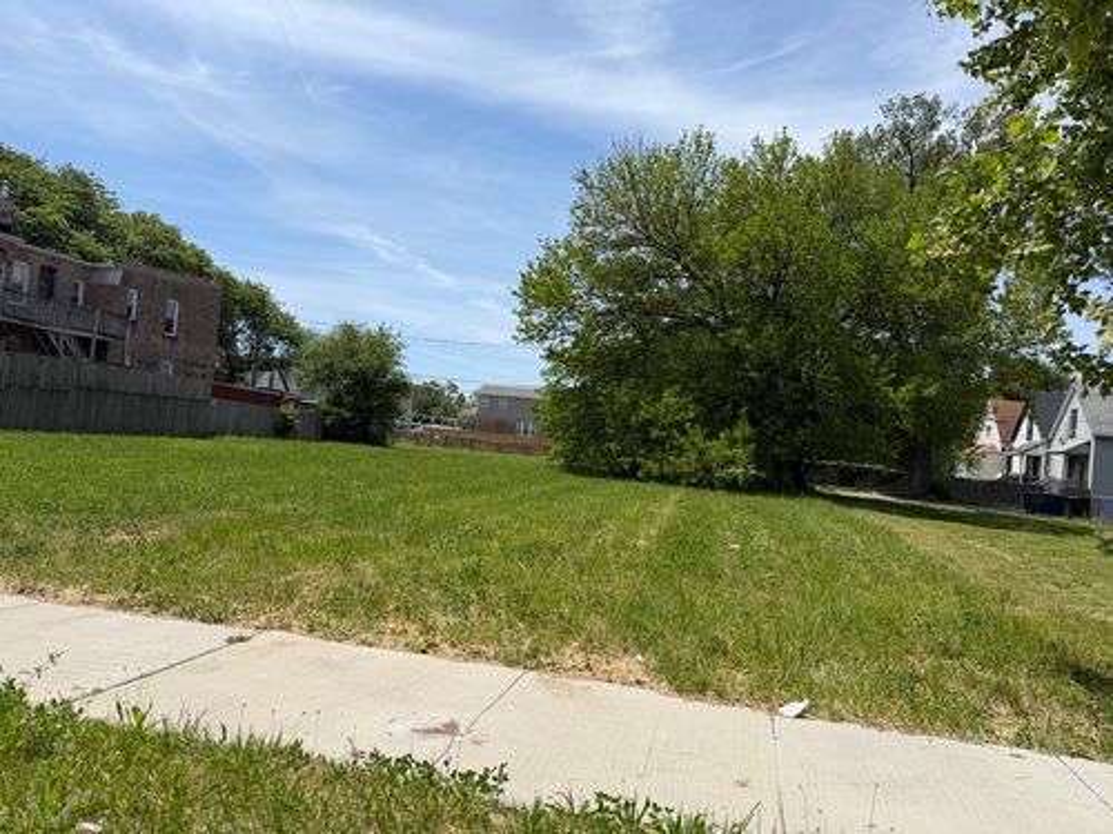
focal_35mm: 24
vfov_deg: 56.8
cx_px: 556
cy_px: 417
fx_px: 772
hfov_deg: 71.6
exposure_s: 1/5714
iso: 80
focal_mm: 6.76
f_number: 1.78
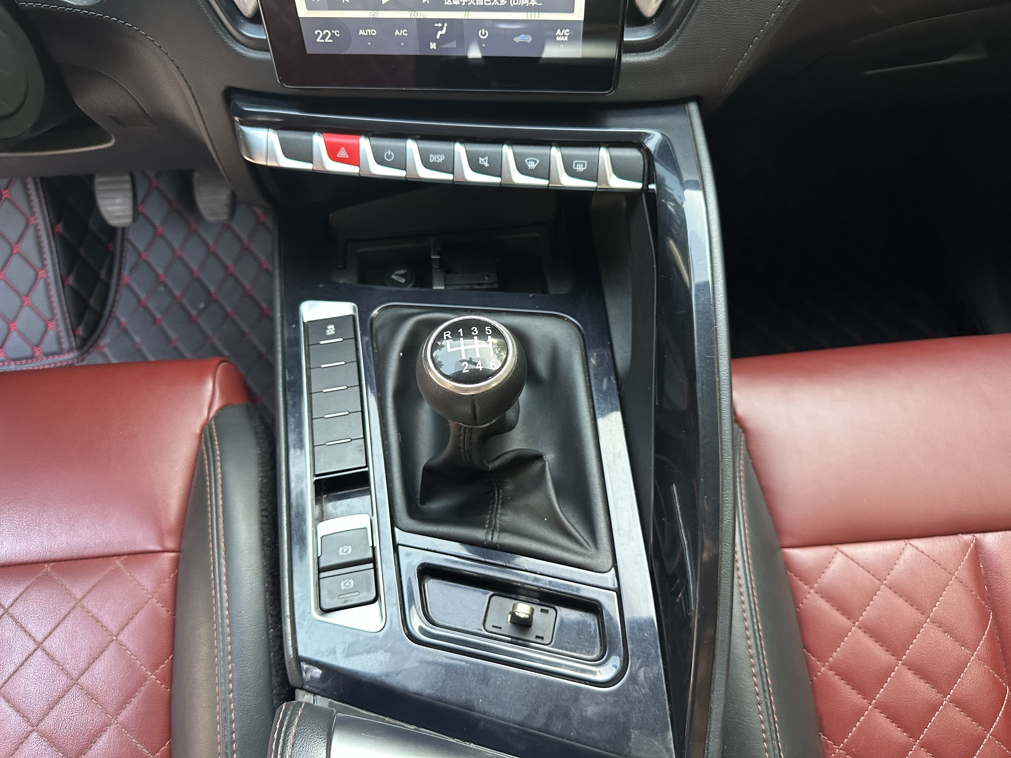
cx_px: 506
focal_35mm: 24
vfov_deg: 56.8
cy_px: 379
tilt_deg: -61.4
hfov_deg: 71.6
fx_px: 701
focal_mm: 6.86
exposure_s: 1/60
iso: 320
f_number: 1.78
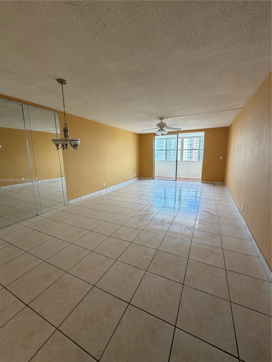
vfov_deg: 102.1
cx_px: 136
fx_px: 147
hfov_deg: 85.7
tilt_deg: -8.6
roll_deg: +0.1
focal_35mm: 14
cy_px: 181
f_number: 2.2
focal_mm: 2.22
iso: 160
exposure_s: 1/121
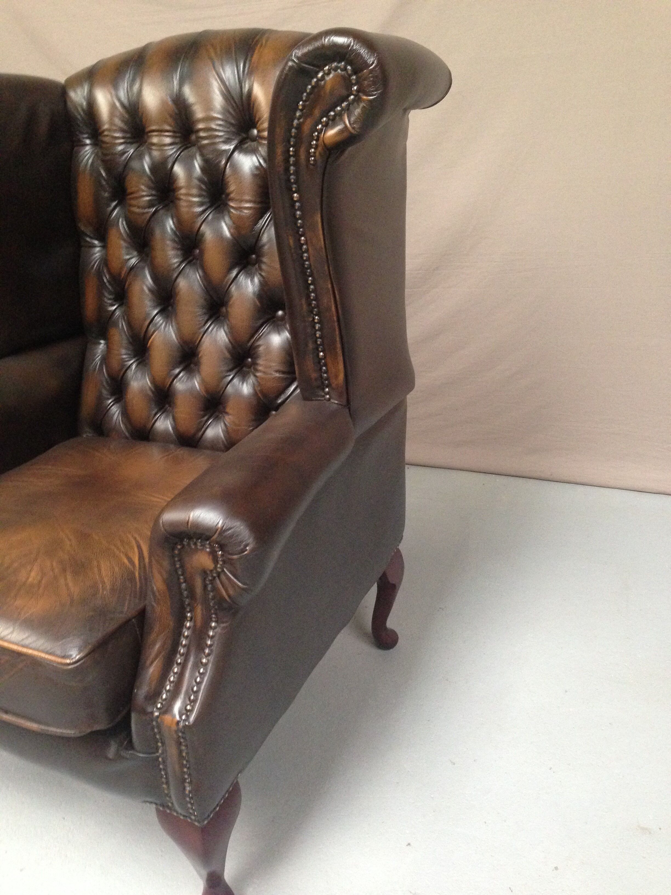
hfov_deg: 43.0
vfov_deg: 55.3
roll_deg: +4.7
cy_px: 448
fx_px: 853
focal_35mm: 33
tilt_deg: -23.7
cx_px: 336
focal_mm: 4.12
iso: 400
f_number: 2.4
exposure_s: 1/17
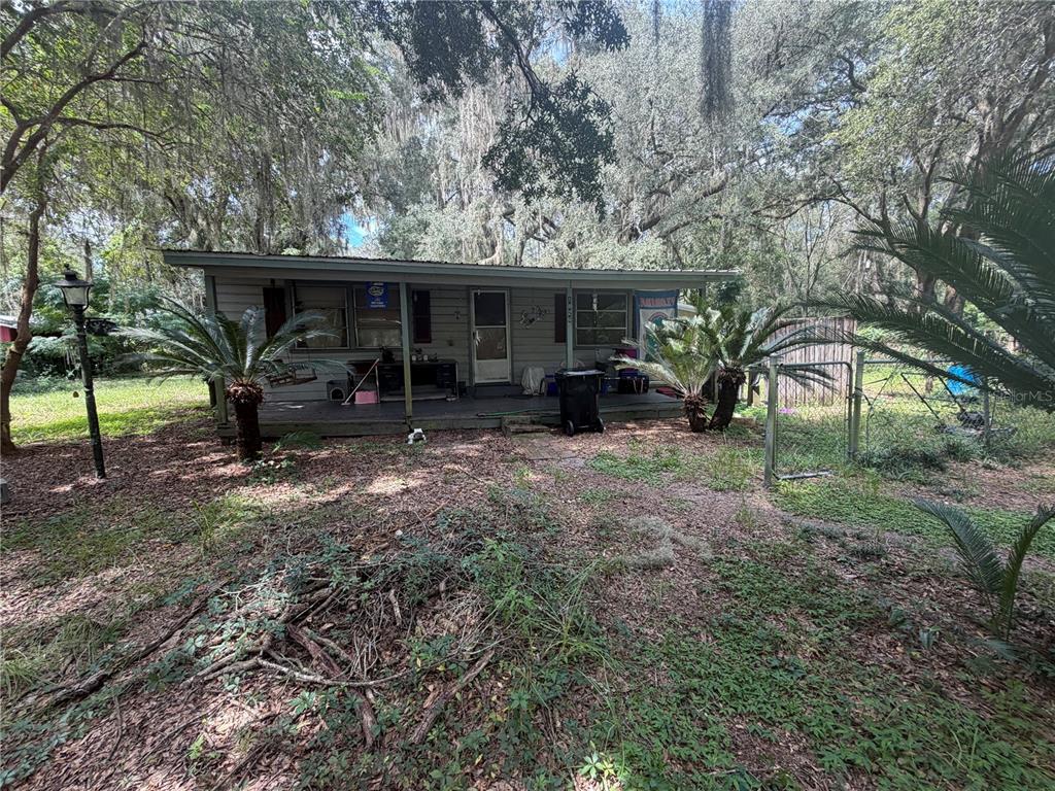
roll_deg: +1.2
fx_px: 427
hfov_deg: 102.1
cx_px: 528
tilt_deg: -4.8
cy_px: 396
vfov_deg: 85.7
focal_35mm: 14
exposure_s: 1/164
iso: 40
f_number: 2.2
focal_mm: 2.22
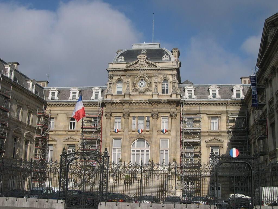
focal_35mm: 42
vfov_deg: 34.3
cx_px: 139
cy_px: 104
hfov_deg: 44.8
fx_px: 337
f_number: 8
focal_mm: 9
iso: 100
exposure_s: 1/313
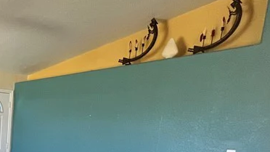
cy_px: 183
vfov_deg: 26.9
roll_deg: -1.6
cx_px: -60
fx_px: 279
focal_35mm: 39
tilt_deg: -10.8
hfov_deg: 37.6
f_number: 1.8
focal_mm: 1.57
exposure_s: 1/60
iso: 200
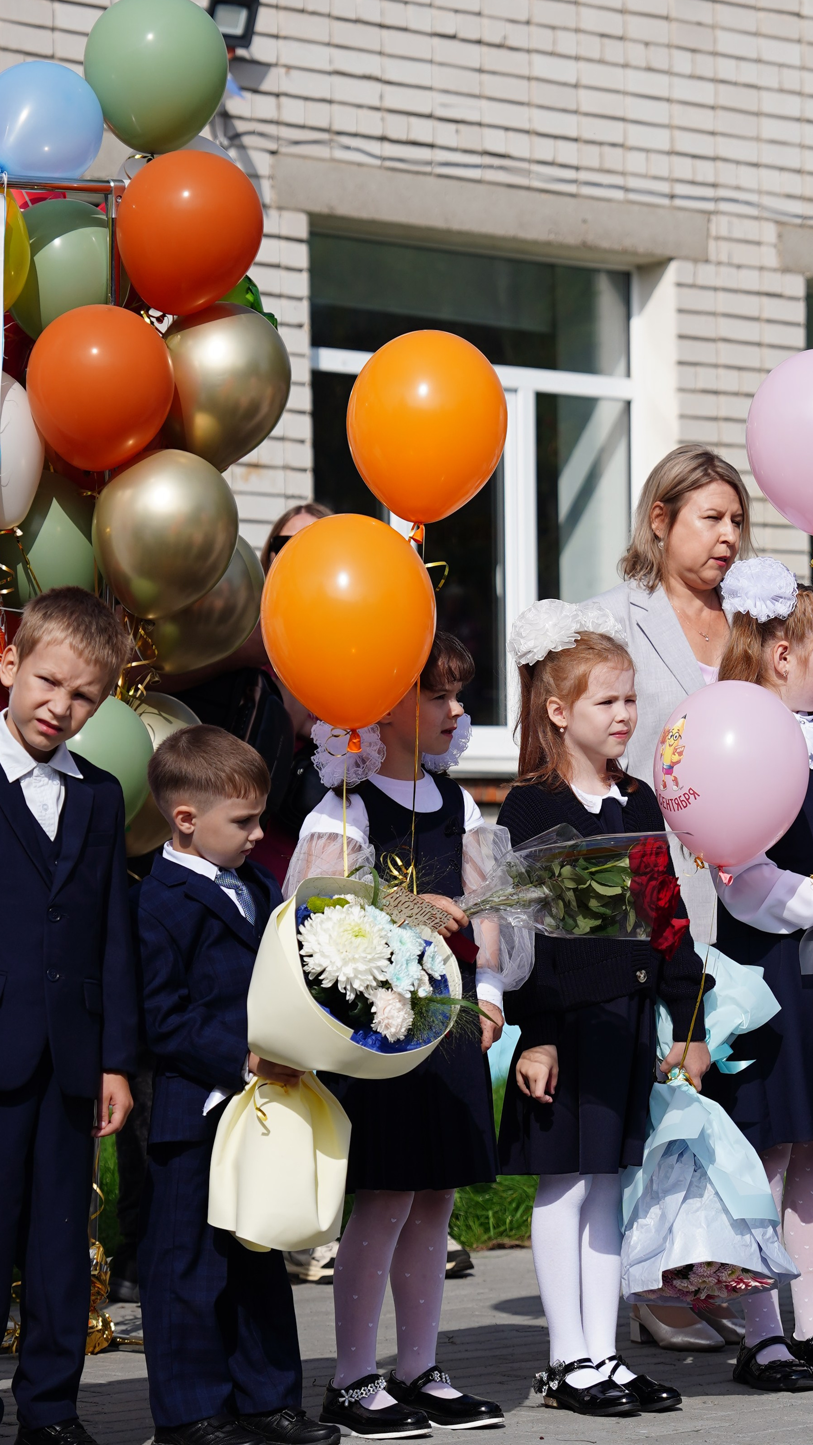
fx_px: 4944
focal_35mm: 129
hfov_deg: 9.4
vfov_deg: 16.6
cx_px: 546
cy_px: 761
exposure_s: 1/2000
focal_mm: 67
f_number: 3.2
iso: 100
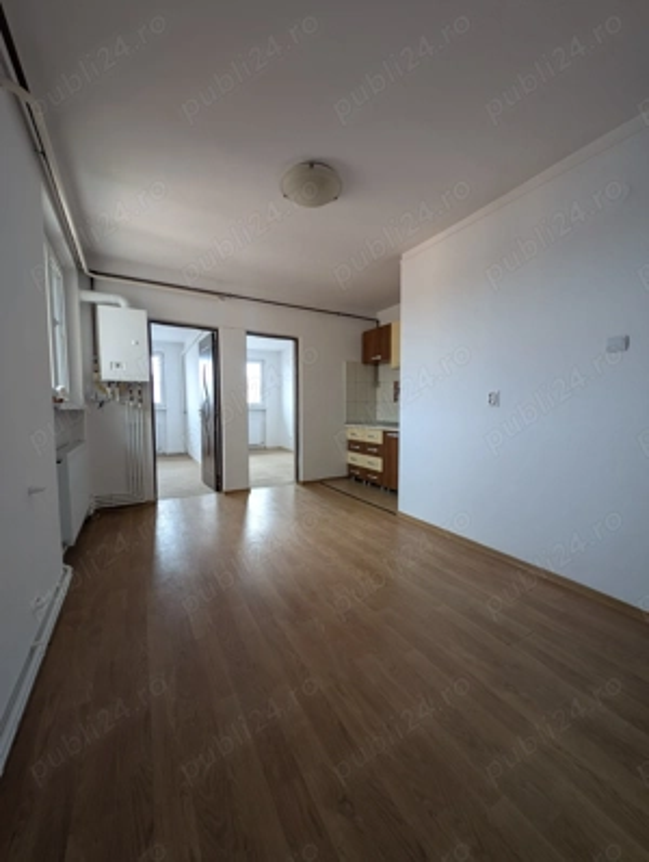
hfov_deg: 94.7
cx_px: 324
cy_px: 431
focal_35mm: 12
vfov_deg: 110.4
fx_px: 299
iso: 65
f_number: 1.95
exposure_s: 1/23.8
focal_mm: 2.23
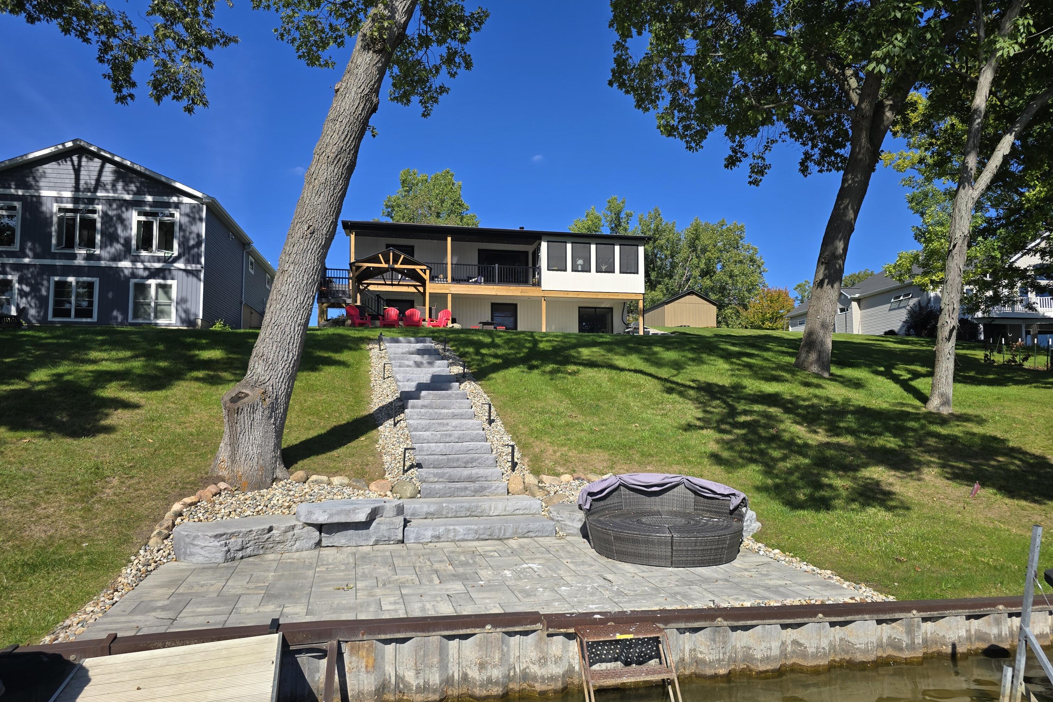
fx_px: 702
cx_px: 525
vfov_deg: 53.1
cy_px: 361
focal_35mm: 24
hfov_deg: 73.7
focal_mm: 6.3
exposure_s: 1/829
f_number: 1.7
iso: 12
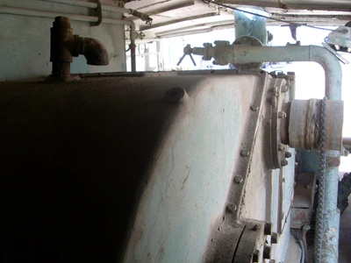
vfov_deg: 37.7
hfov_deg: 49.0
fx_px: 385
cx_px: 176
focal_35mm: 38
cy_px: 132
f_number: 3
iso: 80
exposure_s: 1/125
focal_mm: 6.3
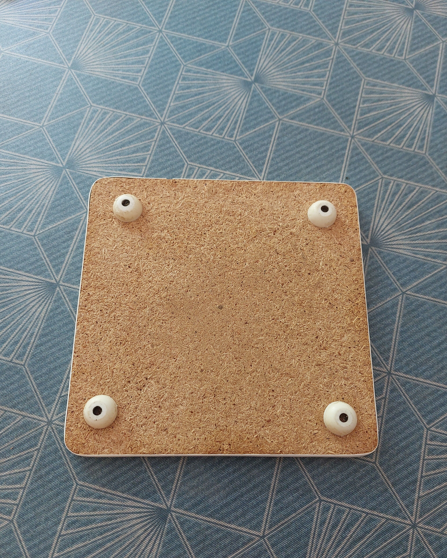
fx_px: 447
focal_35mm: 27
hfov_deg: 53.2
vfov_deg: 63.9
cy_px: 309
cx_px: 228
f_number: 1.8
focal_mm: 5.23
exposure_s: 1/50
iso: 250
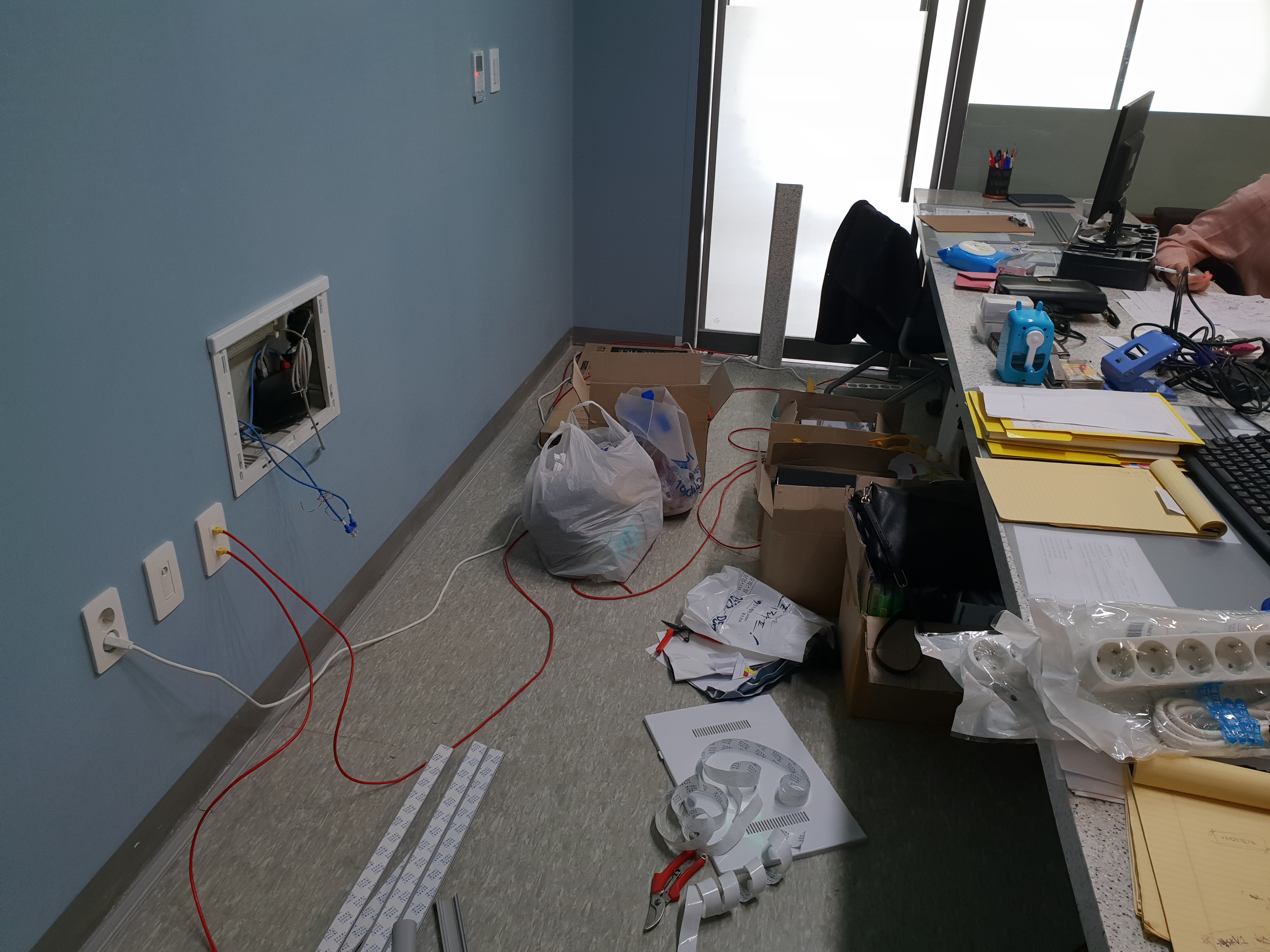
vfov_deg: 53.1
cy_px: 476
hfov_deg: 67.3
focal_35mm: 26
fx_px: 954
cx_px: 635
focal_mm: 4.3
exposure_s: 1/60
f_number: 2.4
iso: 125
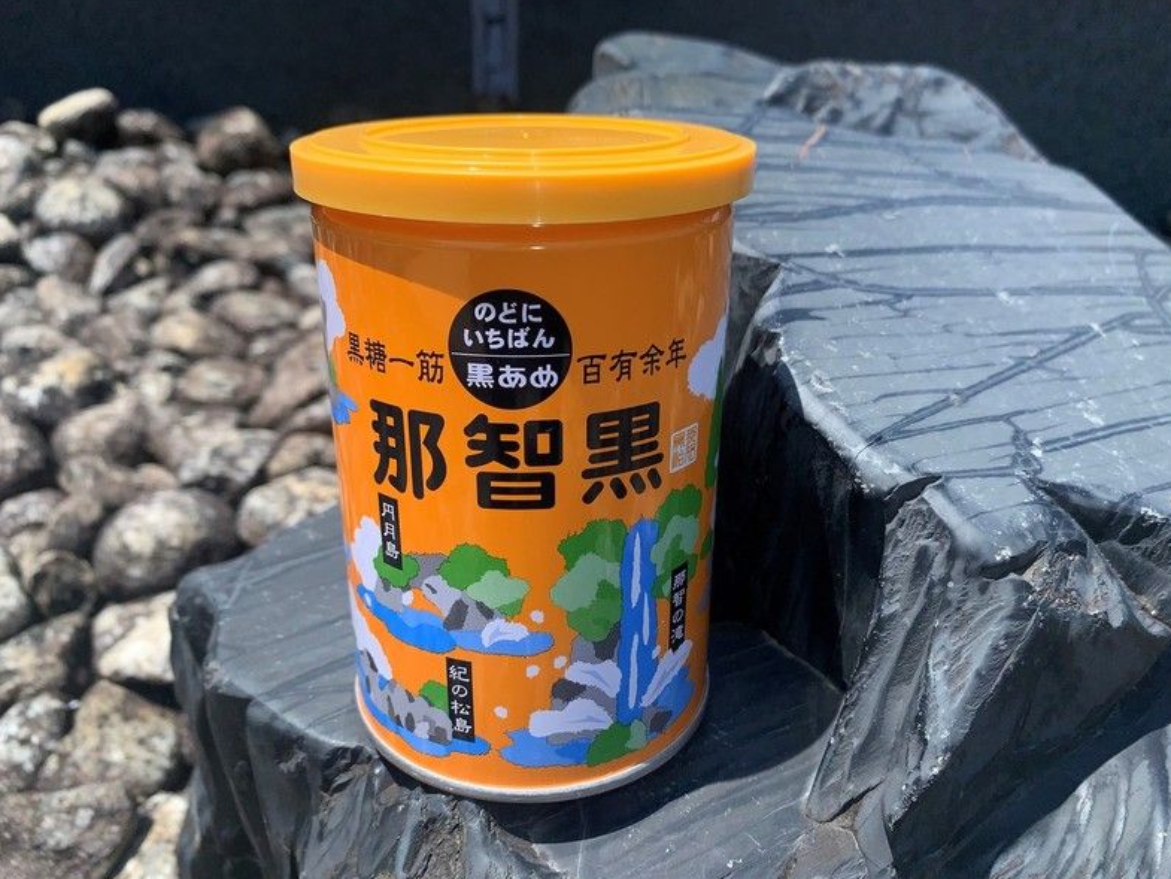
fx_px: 914
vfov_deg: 51.4
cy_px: 442
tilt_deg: -32.5
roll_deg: -2.0
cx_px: 581
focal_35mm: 27
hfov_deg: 65.3
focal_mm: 4.25
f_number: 1.8
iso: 25
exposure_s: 1/3086
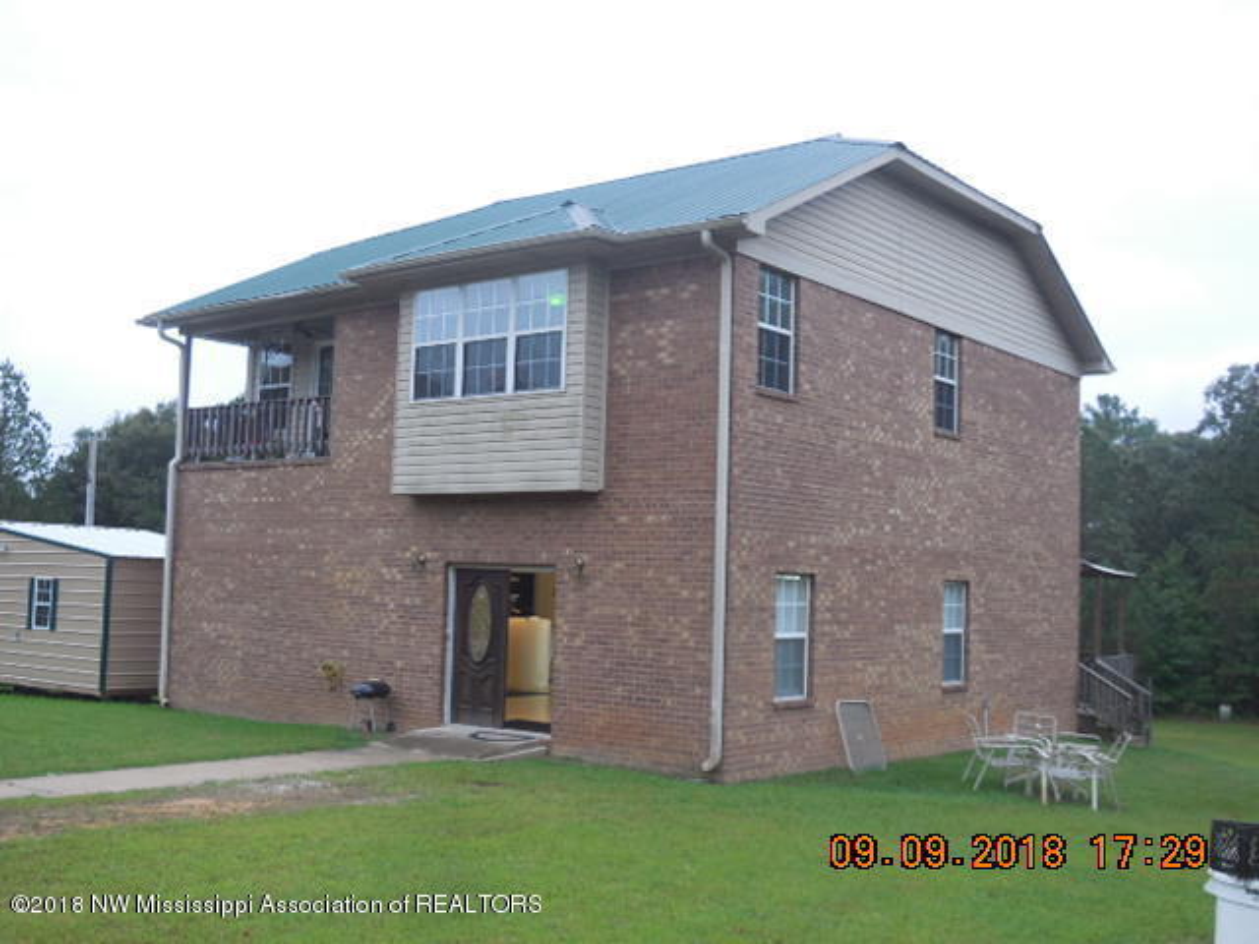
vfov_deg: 36.0
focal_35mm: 40
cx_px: 630
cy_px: 472
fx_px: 1455
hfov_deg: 46.8
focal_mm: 7.1
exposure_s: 1/30
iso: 125
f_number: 3.6
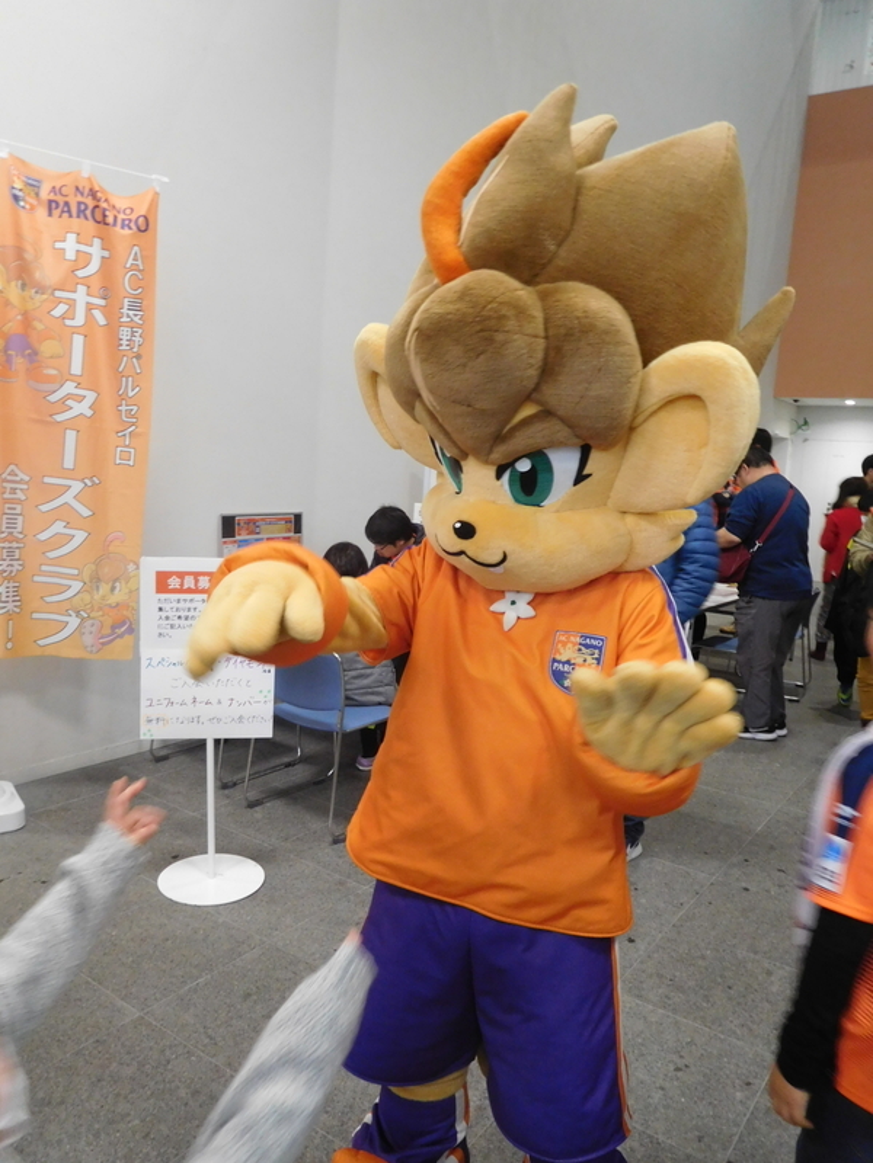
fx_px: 841
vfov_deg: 69.4
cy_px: 582
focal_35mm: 25
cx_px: 436
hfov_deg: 54.9
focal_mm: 4.5
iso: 400
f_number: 3.4
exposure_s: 1/30
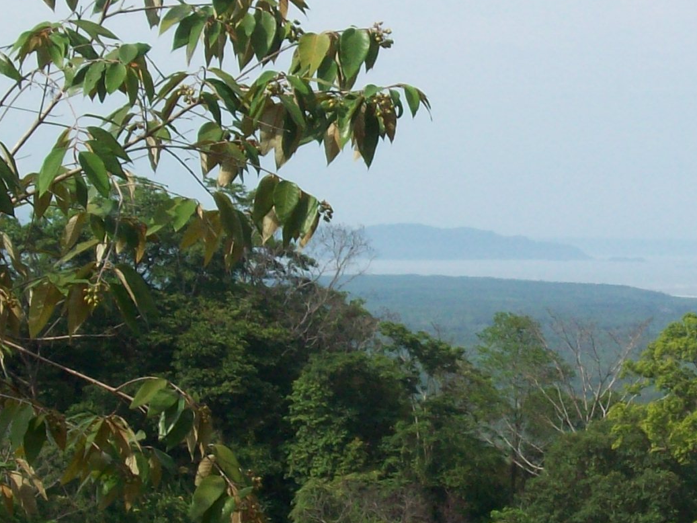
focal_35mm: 175
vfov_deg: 8.5
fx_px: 3524
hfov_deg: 11.2
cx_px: 577
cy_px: 235
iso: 80
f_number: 6.7
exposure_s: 1/378
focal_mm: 11.6
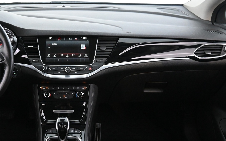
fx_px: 265
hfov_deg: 45.1
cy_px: 75
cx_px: 64
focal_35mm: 43
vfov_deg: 29.8
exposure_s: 1/25
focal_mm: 16
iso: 4000
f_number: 3.5
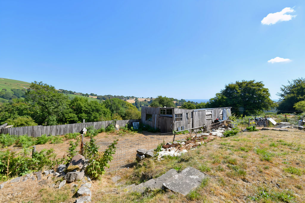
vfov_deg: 81.2
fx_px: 119
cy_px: 102
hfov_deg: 104.2
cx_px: 152
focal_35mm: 14
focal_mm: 14
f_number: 14
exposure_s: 1/800
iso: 250
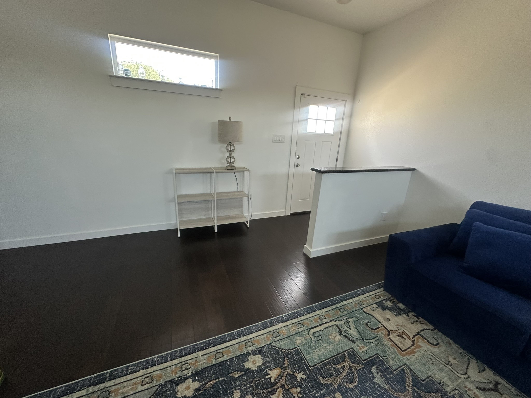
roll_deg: -3.3
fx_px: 215
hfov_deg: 102.1
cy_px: 199
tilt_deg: -15.5
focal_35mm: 14
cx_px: 266
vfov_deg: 85.7
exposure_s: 1/65
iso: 320
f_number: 2.2
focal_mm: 2.22
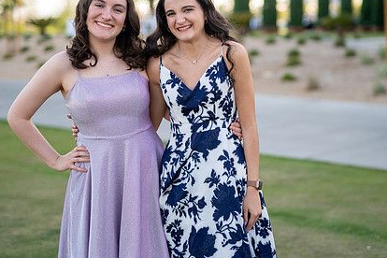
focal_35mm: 70
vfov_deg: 19.4
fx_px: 752
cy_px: 84
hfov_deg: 28.8
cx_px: 222
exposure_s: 1/640
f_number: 1.4
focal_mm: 50
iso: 100
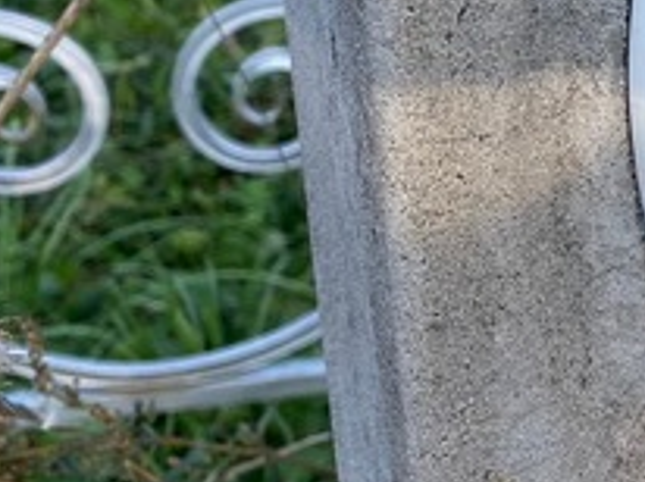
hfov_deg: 16.2
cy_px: 78
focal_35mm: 101
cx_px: 1180
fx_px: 1880
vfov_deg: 14.5
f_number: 1.8
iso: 32
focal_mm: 4.25
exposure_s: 1/487
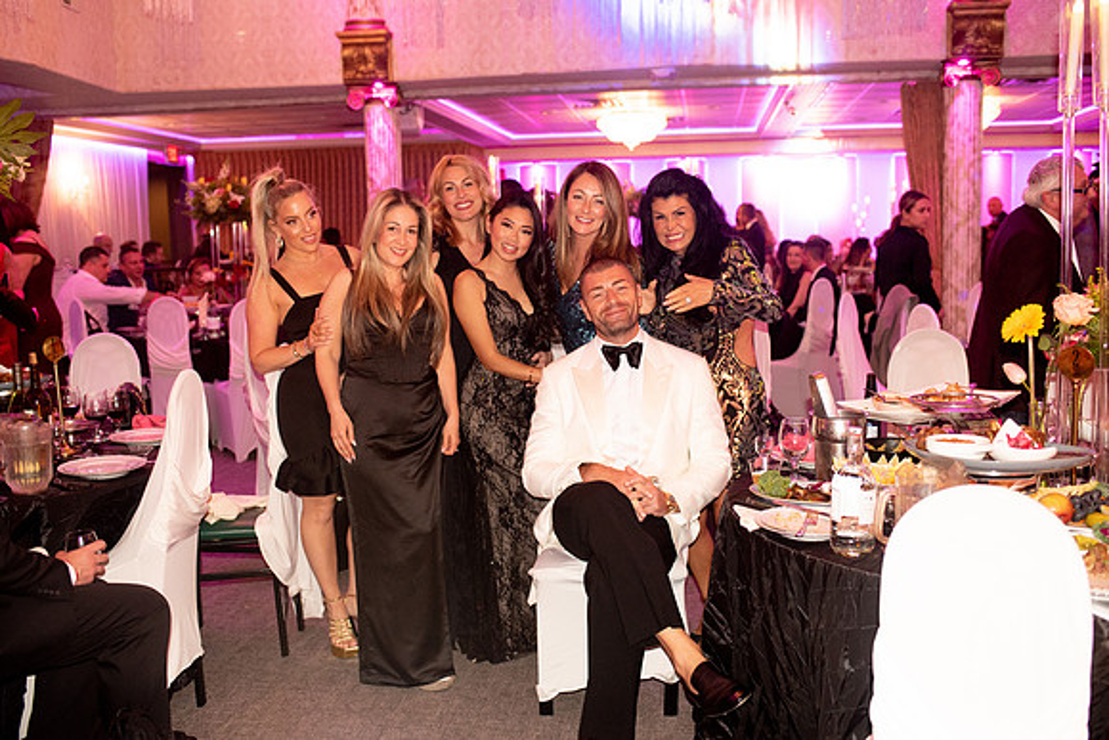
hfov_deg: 54.4
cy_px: 370
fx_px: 1078
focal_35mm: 35
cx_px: 554
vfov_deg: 37.9
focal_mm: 35
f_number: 2.8
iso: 2000
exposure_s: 1/200
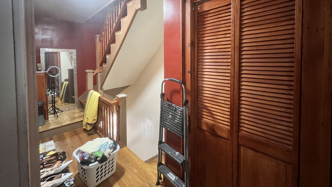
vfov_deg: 68.6
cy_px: 63
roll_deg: +1.1
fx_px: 132
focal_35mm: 15
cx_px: 162
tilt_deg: -2.5
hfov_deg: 103.0
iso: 800
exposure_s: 1/40
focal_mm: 1.57
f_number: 1.8
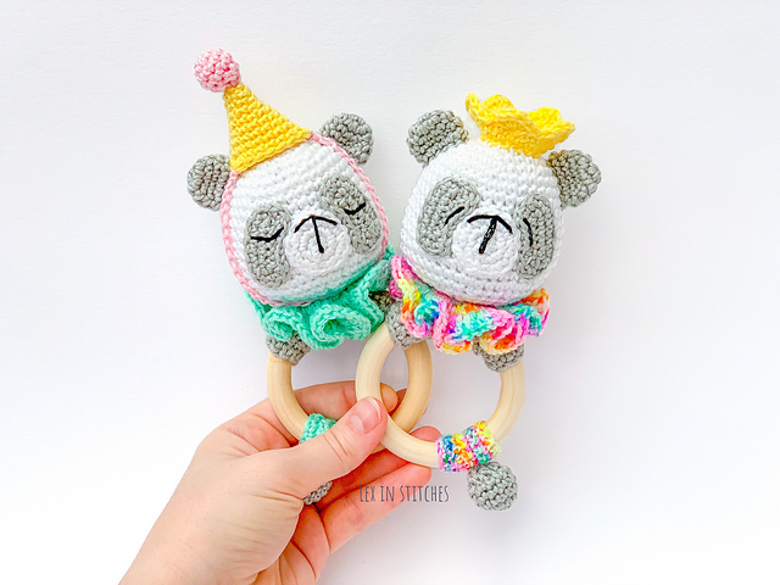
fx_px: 1172
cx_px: 390
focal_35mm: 52
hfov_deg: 36.8
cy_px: 292
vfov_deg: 28.0
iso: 64
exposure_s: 1/122
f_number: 2.4
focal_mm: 6
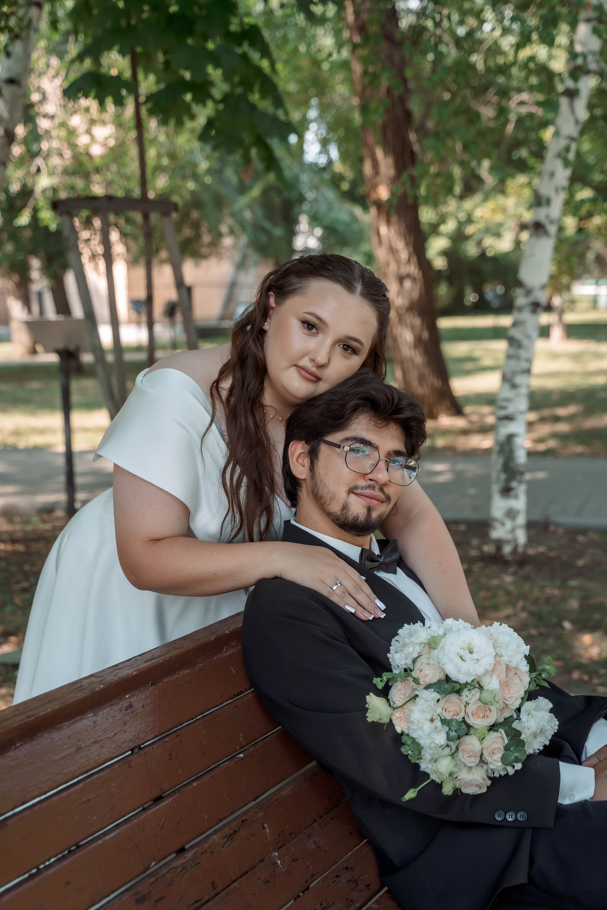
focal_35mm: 52
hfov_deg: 26.0
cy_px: 455
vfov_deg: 38.2
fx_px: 1315
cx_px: 304
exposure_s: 1/400
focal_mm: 52
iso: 500
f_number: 4
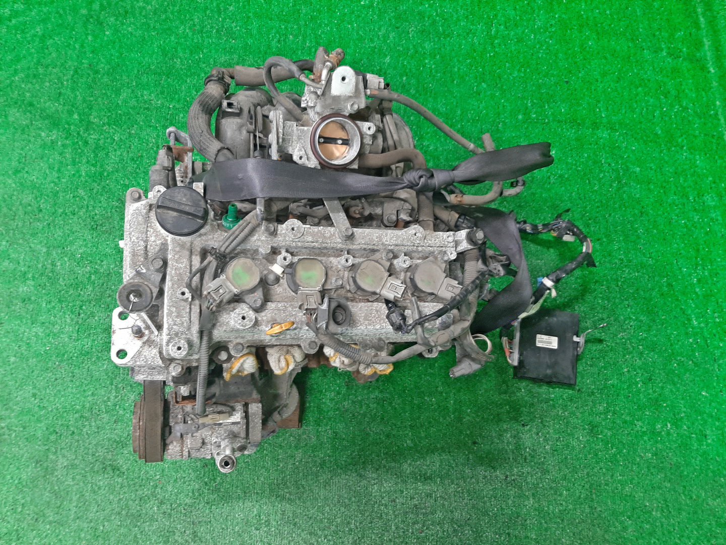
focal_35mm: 26
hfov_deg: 67.3
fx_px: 545
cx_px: 363
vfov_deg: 53.1
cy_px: 272
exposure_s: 1/50
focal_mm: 3.93
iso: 181
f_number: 1.7
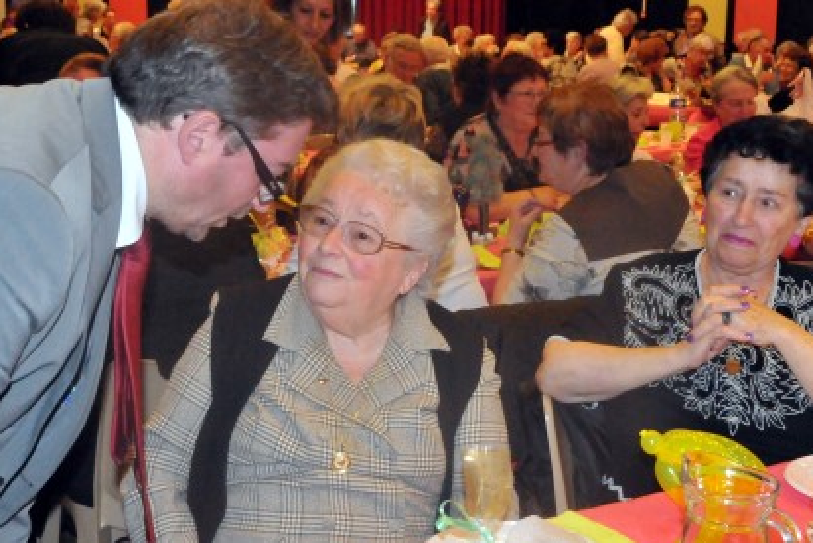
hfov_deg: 35.6
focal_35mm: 56
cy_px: 301
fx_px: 1265
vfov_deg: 24.2
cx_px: 371
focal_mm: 22
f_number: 7.1
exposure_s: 1/60
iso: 3200
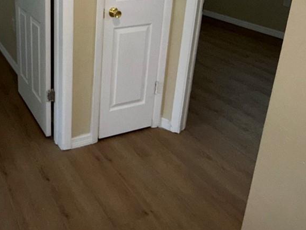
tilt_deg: -19.1
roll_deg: -0.4
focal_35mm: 39
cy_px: 37
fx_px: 345
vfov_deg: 35.3
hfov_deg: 44.8
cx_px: 50
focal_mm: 2.22
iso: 100
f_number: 2.2
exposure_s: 1/80
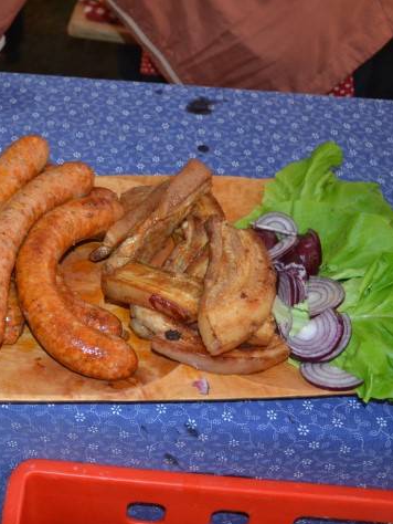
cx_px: 73
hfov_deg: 26.2
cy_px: 264
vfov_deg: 35.1
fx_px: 828
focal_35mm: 55
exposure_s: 1/60
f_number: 4
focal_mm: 25
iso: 1600
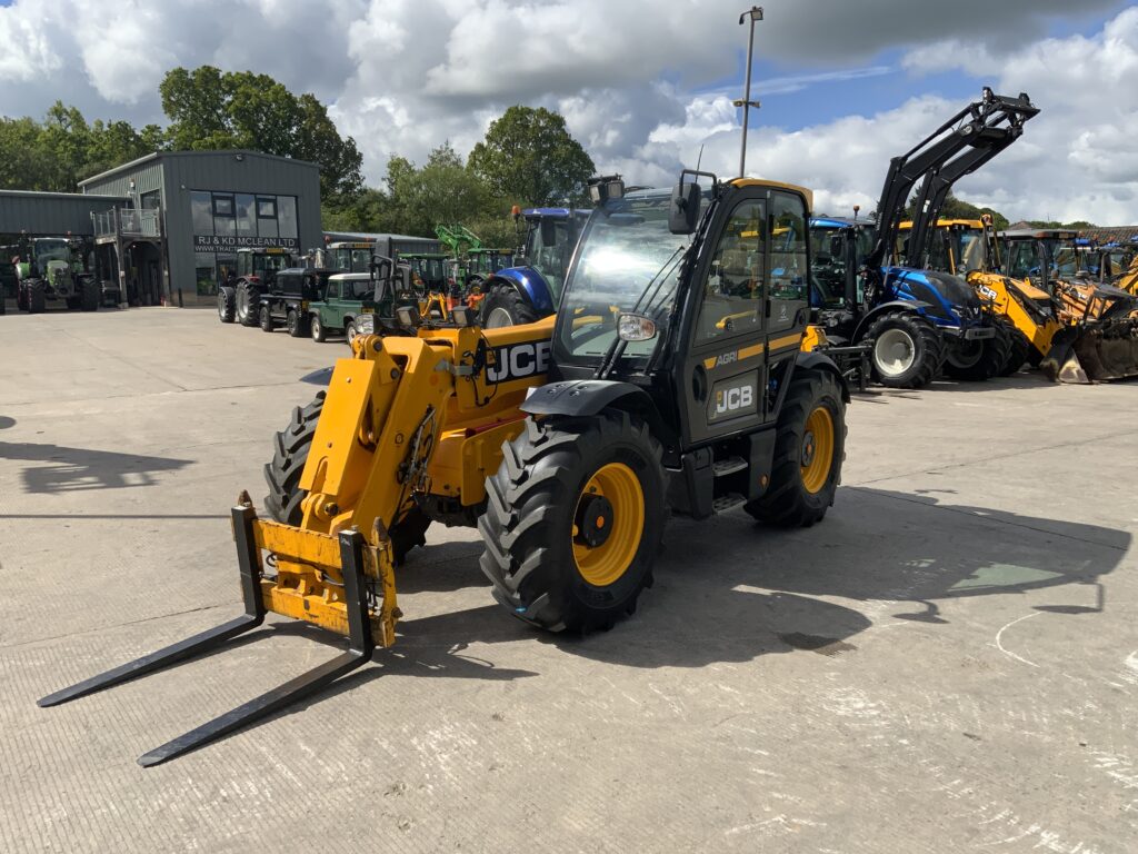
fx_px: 953
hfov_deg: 61.7
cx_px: 569
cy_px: 427
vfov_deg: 48.2
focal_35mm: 29
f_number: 1.8
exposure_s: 1/2427
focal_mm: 3
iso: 16
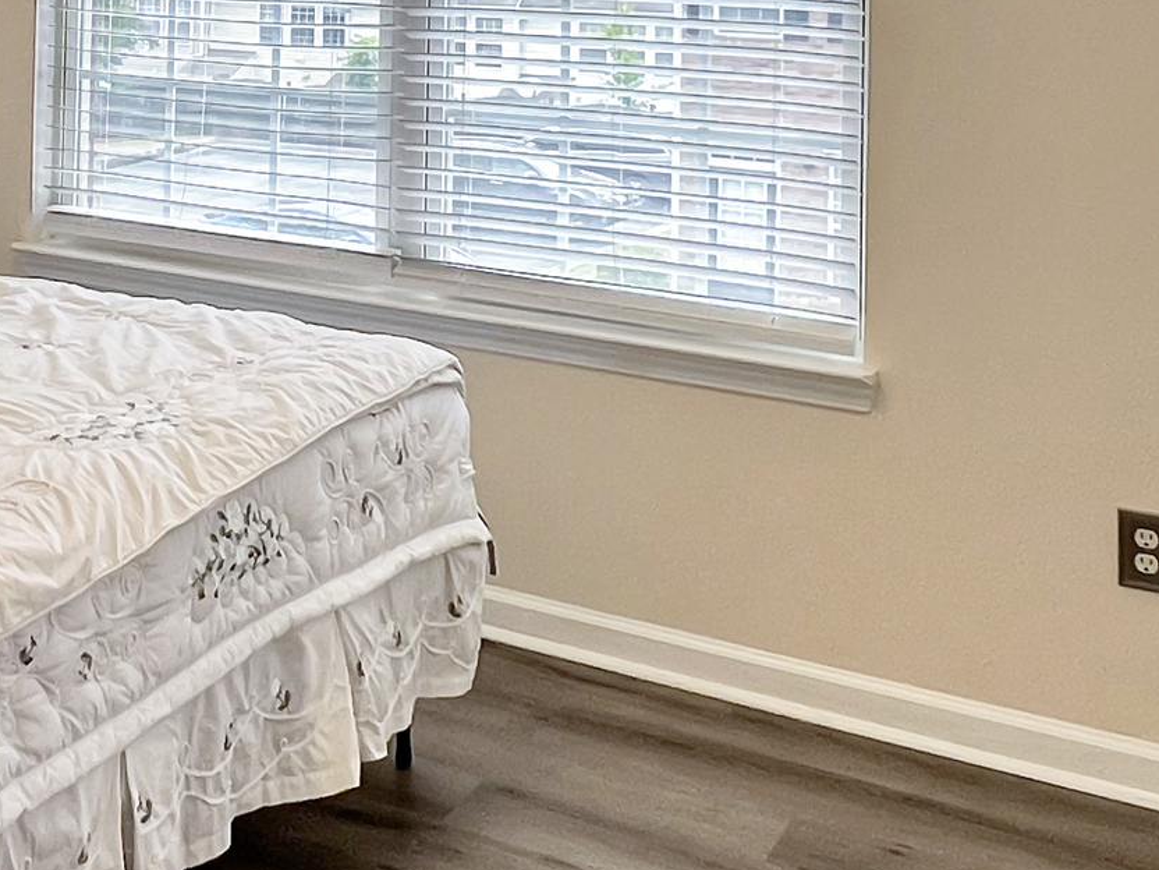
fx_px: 1607
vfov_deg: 28.8
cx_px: 148
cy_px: 53
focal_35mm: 48
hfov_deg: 37.4
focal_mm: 1.57
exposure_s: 1/138
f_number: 1.8
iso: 32
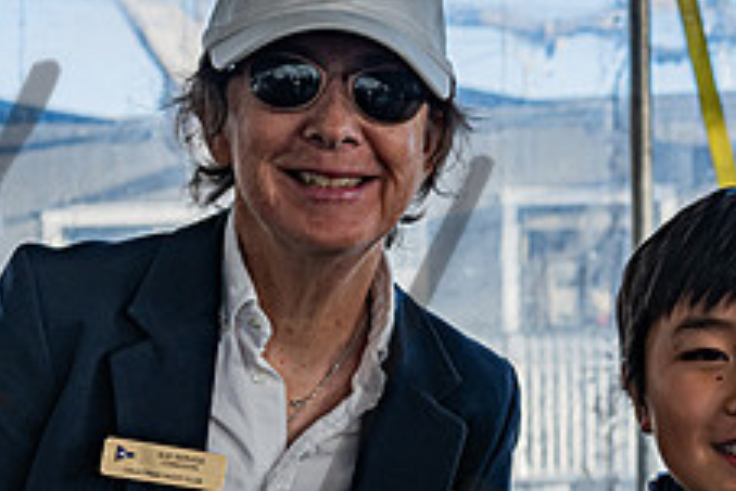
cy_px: 394
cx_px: 721
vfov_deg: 12.1
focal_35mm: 113
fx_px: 2312
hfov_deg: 17.7
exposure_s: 1/250
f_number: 5.6
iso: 200
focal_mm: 36
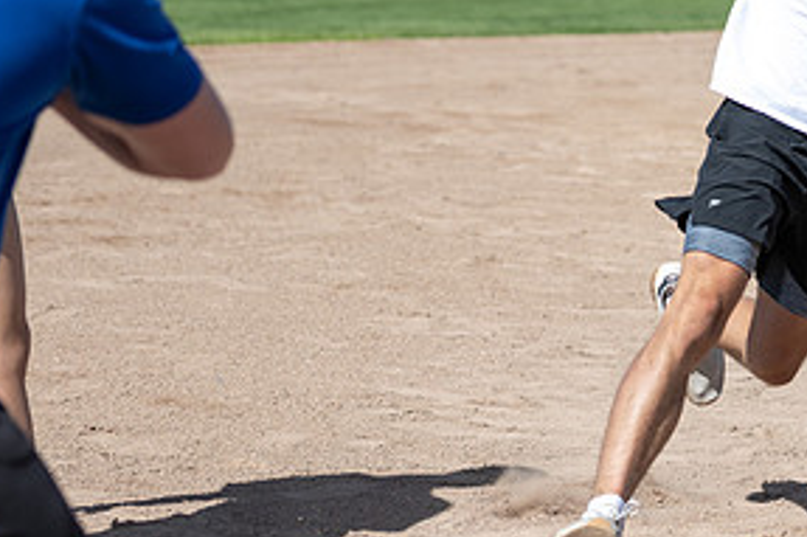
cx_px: 647
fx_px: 3226
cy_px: 96
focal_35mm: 144
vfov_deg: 9.5
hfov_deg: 14.2
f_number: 2.8
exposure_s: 1/2000
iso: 80
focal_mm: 70
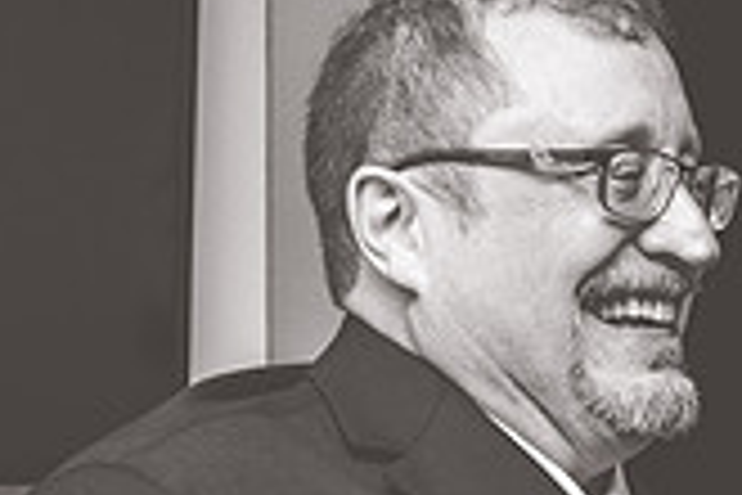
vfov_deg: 11.1
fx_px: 2535
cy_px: 403
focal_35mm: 123
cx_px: 679
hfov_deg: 16.4
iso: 2500
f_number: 5.6
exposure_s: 1/200
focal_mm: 35
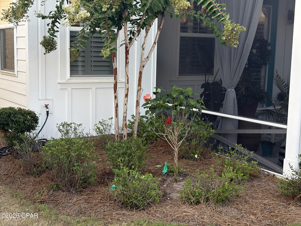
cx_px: 150
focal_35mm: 52
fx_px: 452
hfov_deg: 36.8
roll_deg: -1.2
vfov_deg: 28.0
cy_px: 113
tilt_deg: -9.1
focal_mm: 5.96
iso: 80
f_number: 1.6
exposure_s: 1/227
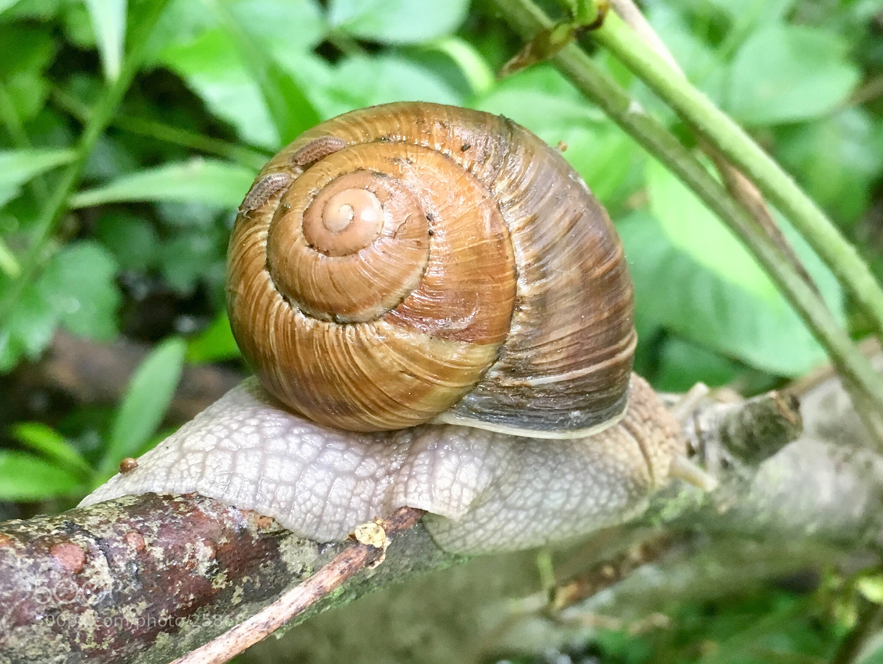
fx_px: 740
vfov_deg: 48.3
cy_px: 332
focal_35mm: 29
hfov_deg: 61.6
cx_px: 442
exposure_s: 1/33
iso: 160
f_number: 2.2
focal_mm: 4.15
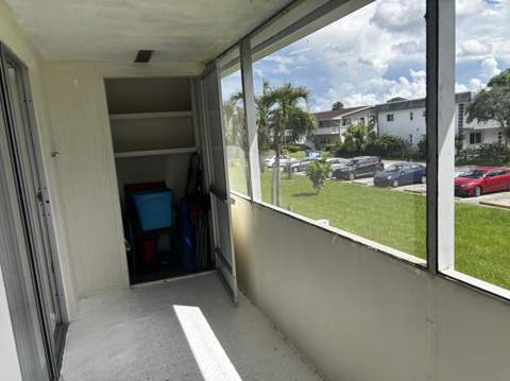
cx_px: 255
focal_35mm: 26
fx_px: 383
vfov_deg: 53.0
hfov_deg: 67.4
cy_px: 190
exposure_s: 1/1437
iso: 50
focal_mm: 5.96
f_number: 1.6
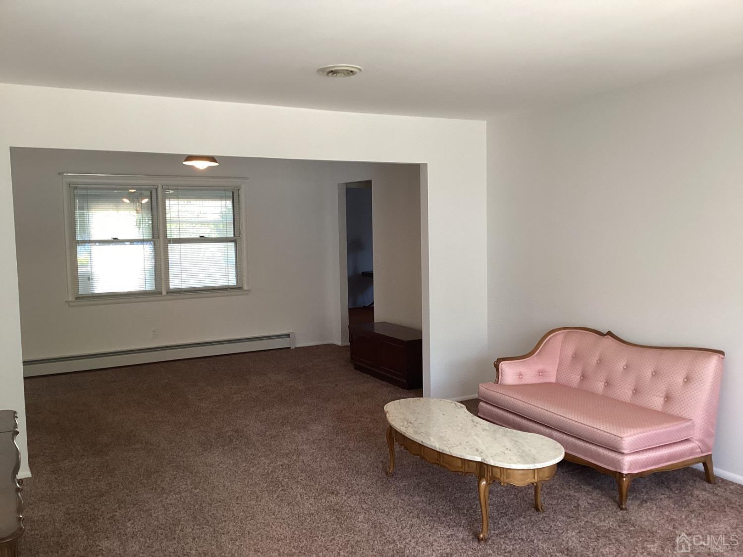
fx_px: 665
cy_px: 278
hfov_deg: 58.4
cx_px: 372
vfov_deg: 45.4
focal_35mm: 31
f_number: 2.4
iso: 125
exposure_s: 1/50
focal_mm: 3.3
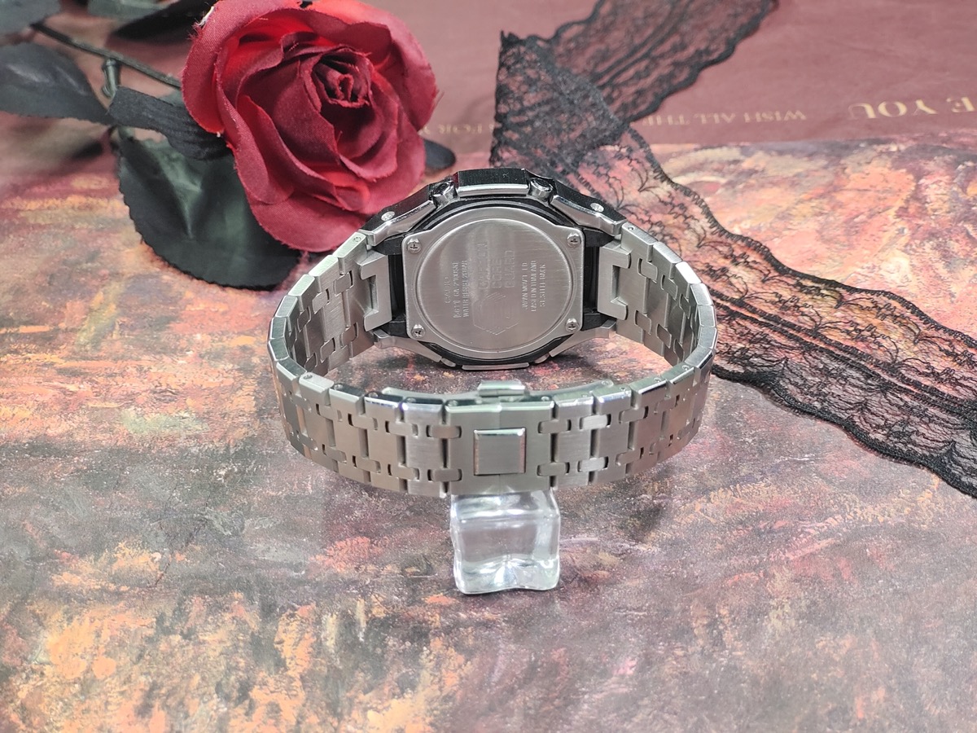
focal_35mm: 50
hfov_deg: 38.2
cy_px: 366
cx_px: 488
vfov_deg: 29.1
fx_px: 1411
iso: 57
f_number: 2.08
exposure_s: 1/50
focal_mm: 7.55
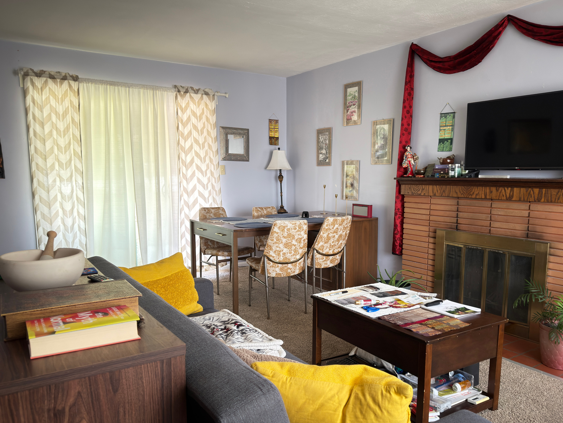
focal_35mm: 28
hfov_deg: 63.4
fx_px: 455
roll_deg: -0.4
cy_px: 241
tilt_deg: -8.7
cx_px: 294
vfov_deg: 49.6
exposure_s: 1/51
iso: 250
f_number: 1.78
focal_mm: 6.76
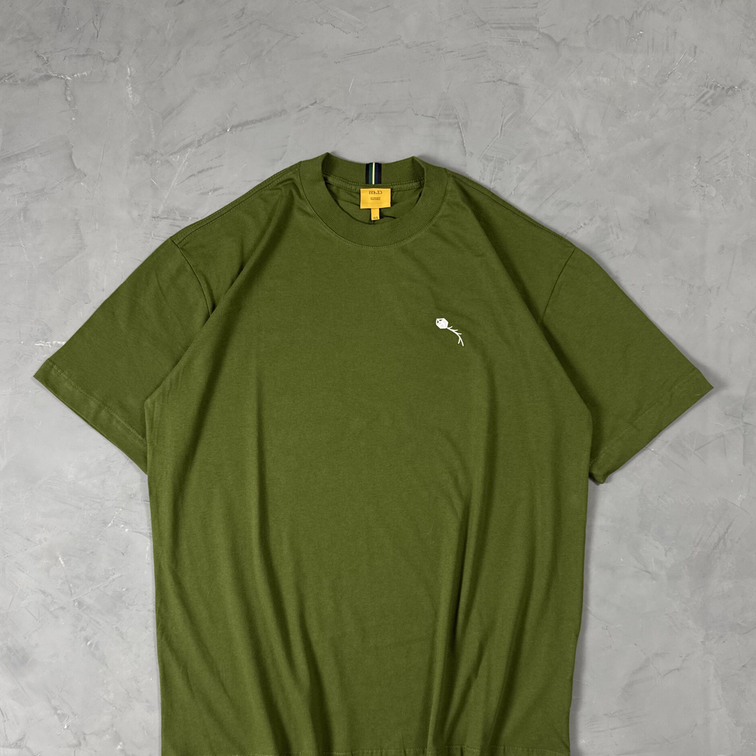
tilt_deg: -85.4
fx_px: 717
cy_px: 449
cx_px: 380
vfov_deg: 55.3
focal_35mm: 29
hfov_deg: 55.6
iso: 125
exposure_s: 1/60
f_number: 1.78
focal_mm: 6.76
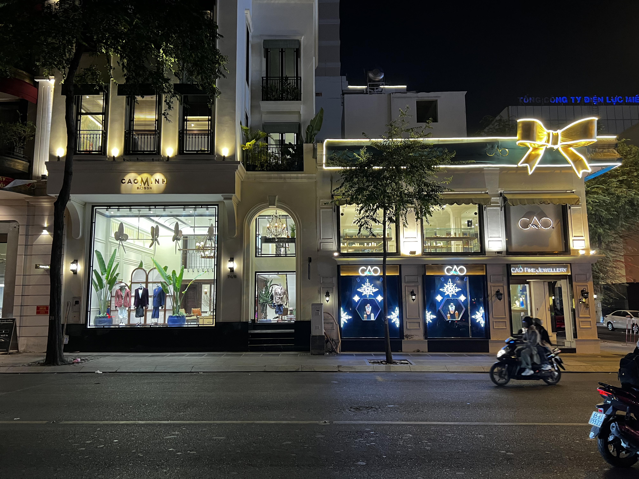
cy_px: 240
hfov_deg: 67.3
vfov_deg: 53.1
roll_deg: +0.3
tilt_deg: +8.3
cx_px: 320
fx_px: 480
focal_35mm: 26
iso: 250
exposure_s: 1/50
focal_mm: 5.7
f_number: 1.5
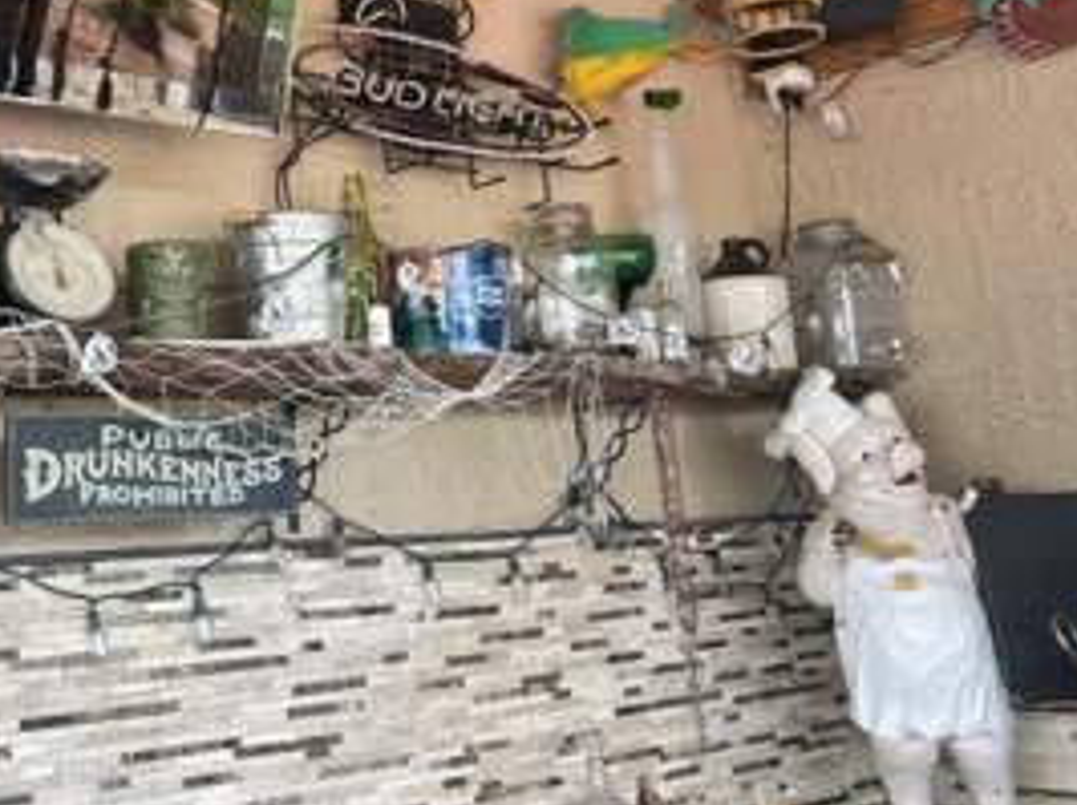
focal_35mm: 47
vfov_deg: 30.0
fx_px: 1461
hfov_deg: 39.5
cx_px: 279
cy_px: 152
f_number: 1.5
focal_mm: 5.7
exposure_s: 1/117
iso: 125
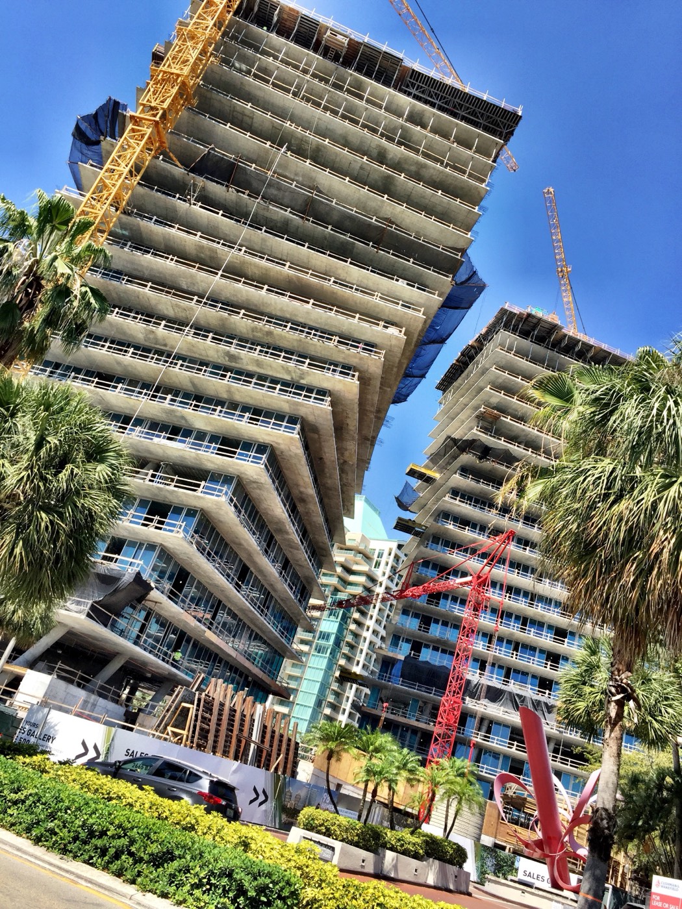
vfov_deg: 61.7
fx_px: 762
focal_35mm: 29
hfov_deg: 48.2
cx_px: 341
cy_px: 454
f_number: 2.2
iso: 32
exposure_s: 1/1099
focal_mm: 4.15
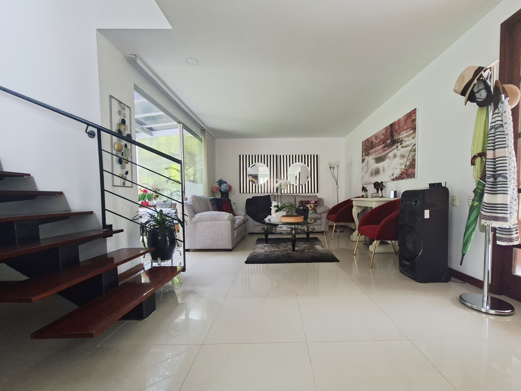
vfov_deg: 85.6
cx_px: 276
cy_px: 208
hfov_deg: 101.9
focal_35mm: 14
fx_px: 211
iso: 125
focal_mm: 1.74
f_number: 2.2
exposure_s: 1/30
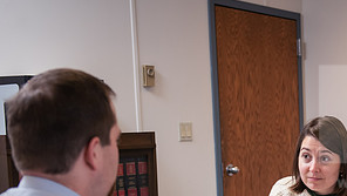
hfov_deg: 25.4
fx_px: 755
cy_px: 207
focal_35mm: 82
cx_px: 284
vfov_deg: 14.5
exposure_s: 1/160
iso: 800
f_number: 3.2
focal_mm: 40
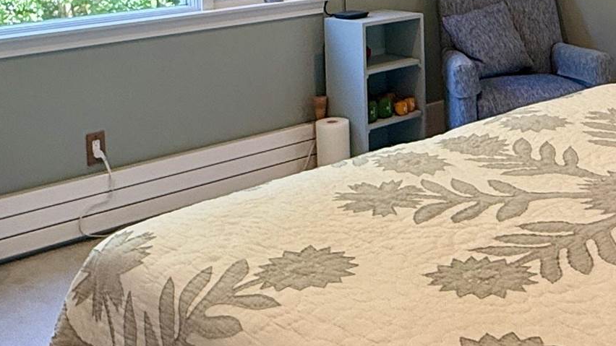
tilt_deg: +0.3
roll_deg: +1.1
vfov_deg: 20.2
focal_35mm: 55
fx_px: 898
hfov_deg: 37.7
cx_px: 377
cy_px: -91
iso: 125
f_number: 2.2
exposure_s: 1/120
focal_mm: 2.22
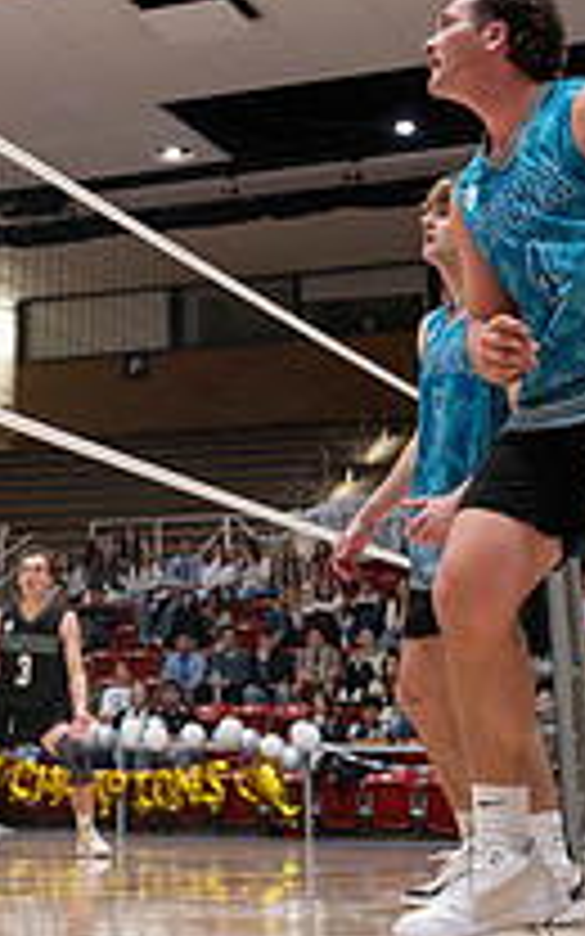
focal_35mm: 85
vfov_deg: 23.9
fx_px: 2168
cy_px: 170
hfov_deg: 14.9
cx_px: -77
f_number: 4
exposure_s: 1/640
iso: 8000
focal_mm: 28.5
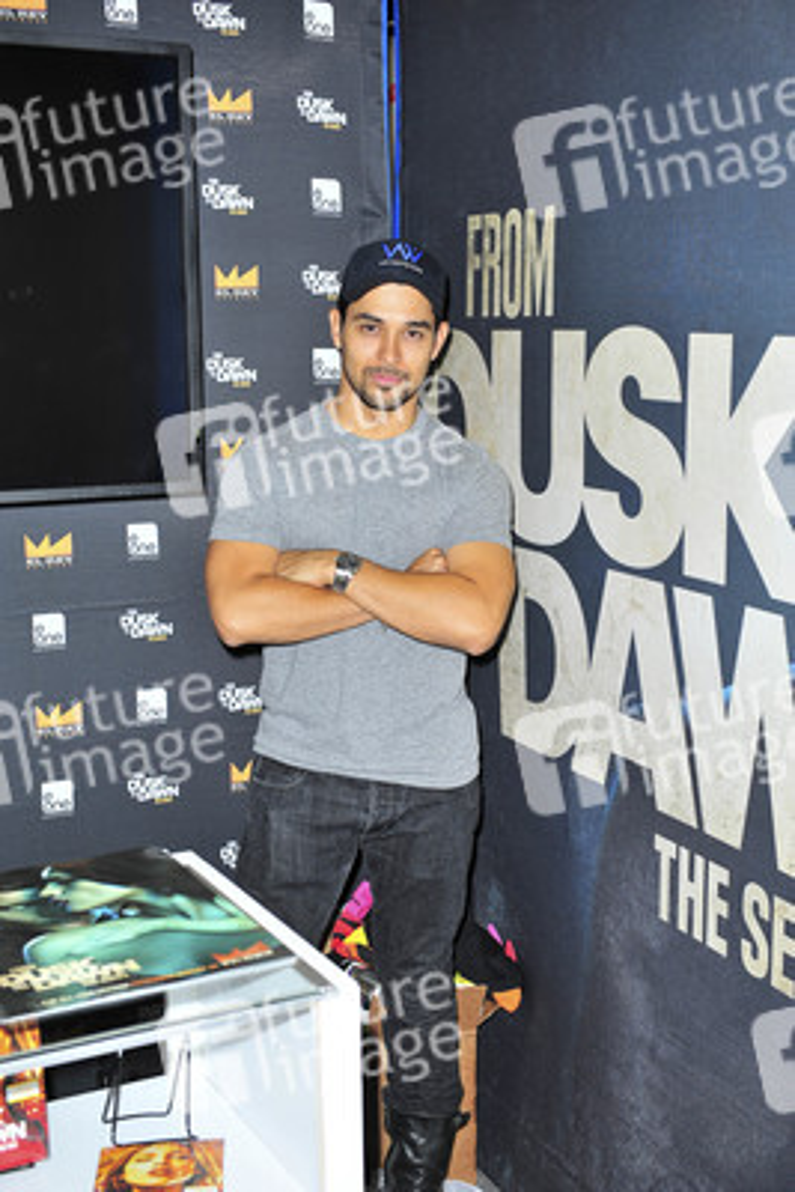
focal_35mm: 55
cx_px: 398
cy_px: 596
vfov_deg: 36.2
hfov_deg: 24.6
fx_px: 1820
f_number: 4.5
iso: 500
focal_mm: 55
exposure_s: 1/320
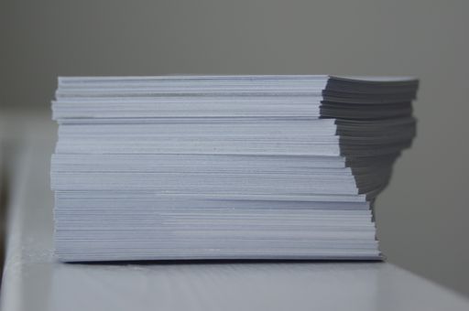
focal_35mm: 120
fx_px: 1561
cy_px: 156
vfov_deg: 11.4
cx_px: 234
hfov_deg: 17.1
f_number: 8
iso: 400
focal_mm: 80
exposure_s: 1/160
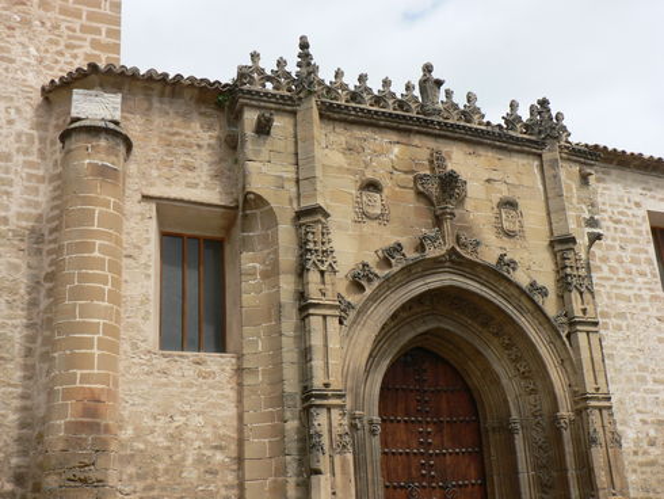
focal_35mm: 42
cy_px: 250
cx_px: 332
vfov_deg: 34.4
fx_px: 806
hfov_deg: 44.8
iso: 64
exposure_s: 1/400
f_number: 5
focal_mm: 7.1
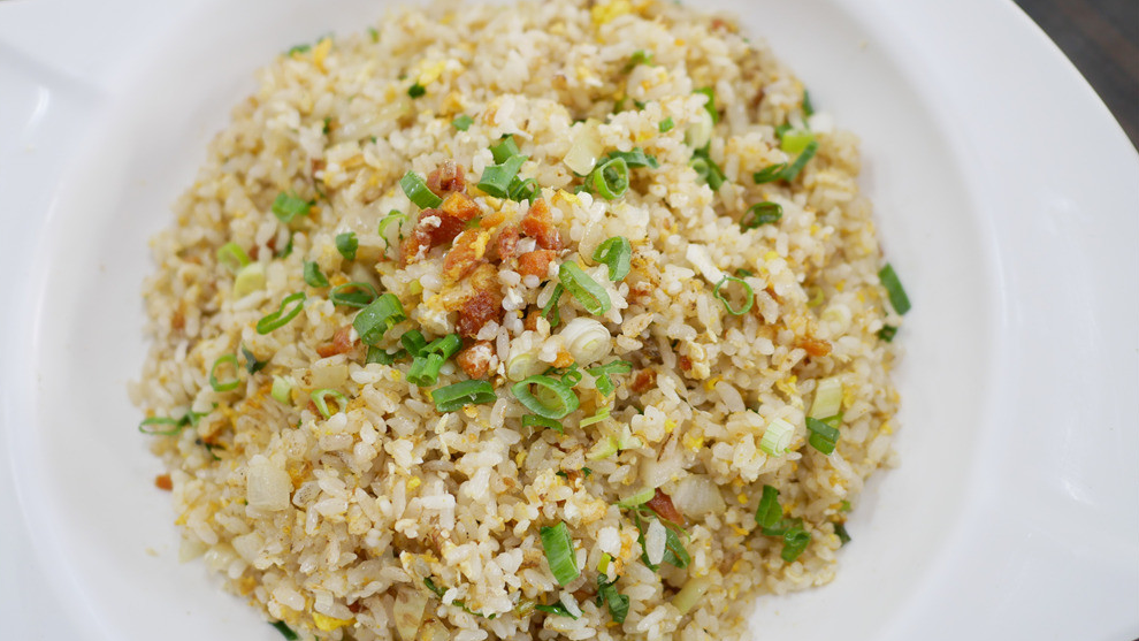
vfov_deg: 35.6
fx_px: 997
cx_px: 567
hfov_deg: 59.5
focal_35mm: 33
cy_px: 366
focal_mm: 15
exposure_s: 1/60
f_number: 1.7
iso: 250
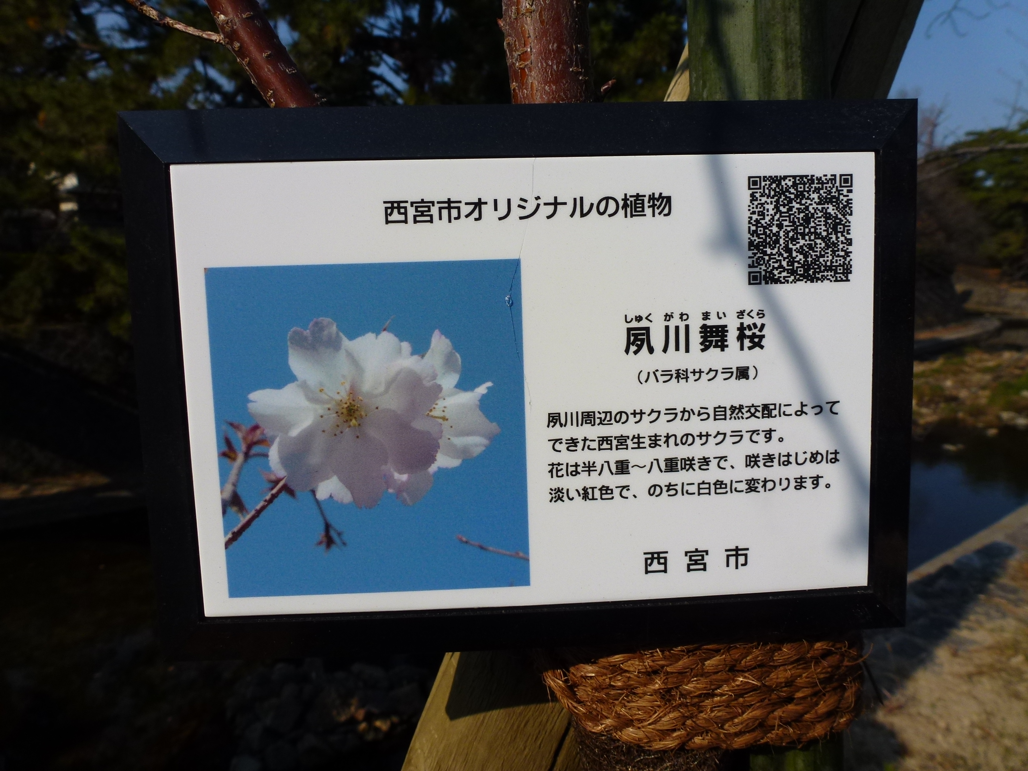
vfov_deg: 56.8
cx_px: 514
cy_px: 386
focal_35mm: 24
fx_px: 713
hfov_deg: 71.6
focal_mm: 4.3
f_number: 4
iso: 100
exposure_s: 1/1600
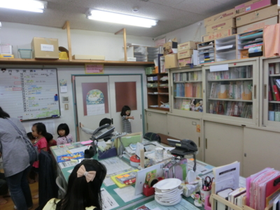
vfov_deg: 56.8
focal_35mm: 24
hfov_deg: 71.6
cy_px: 105
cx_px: 140
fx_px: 194
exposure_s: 1/125
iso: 250
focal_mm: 4.24
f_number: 3
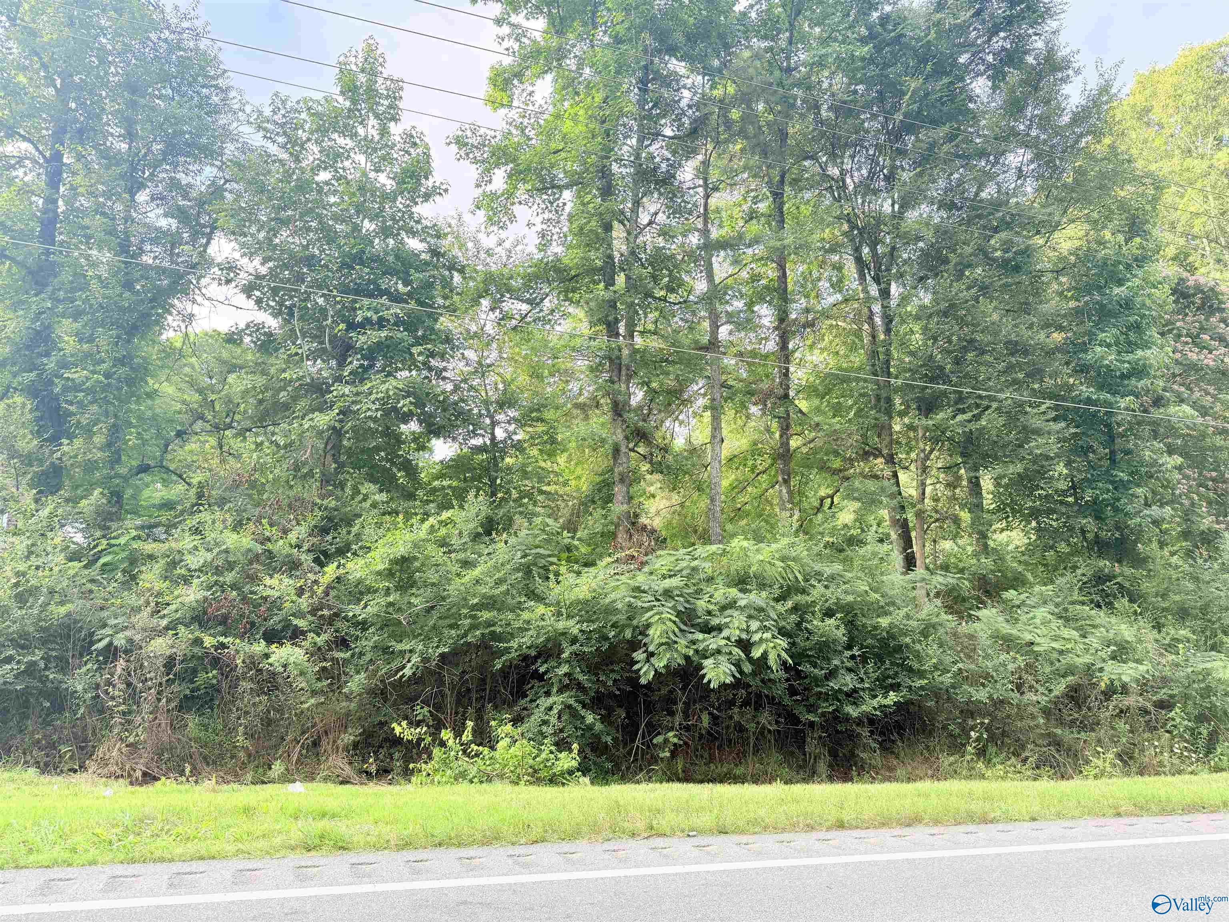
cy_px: 461
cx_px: 614
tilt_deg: +9.9
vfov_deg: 56.8
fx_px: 852
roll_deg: -1.1
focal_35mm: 24
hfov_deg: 71.6
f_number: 1.78
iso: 100
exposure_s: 1/389
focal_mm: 6.76
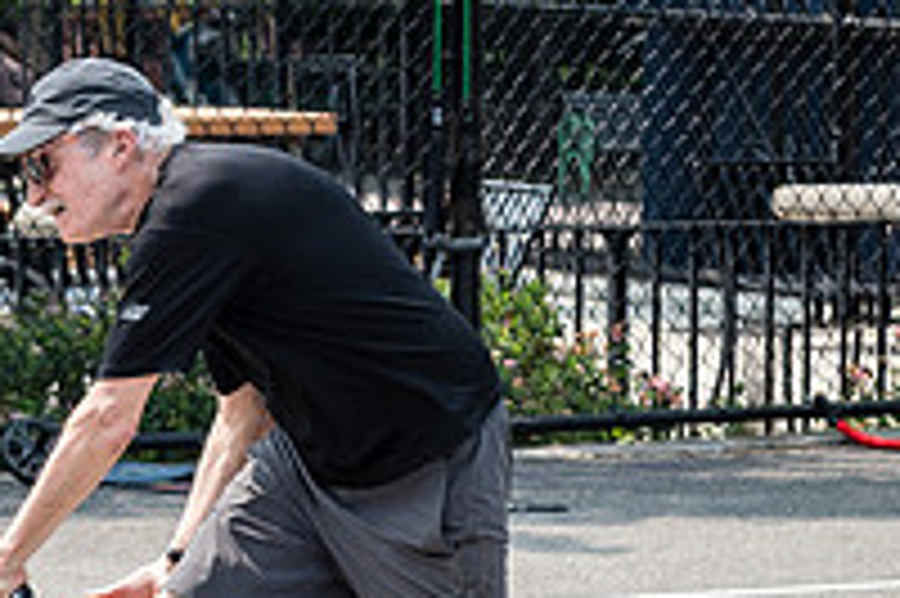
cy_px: 254
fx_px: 8668
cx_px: 58
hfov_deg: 5.9
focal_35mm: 347
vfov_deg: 4.0
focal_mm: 66
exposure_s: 1/1250
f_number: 4.5
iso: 200
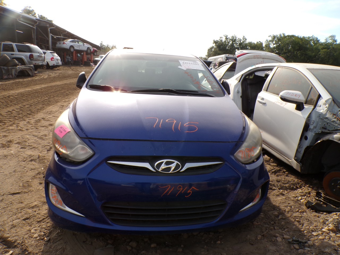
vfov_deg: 56.8
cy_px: 128
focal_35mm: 24
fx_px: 236
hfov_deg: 71.6
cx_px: 170
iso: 100
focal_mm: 4.3
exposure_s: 1/450
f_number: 4.4
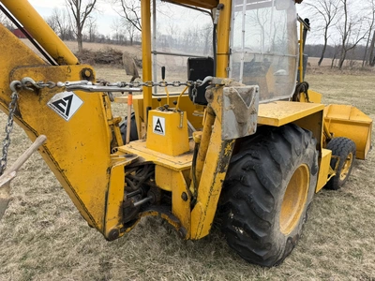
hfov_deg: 71.6
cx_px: 188
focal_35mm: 24
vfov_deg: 56.8
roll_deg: -1.4
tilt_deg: -19.4
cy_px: 140
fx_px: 260
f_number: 1.78
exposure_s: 1/931
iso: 80
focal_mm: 6.76
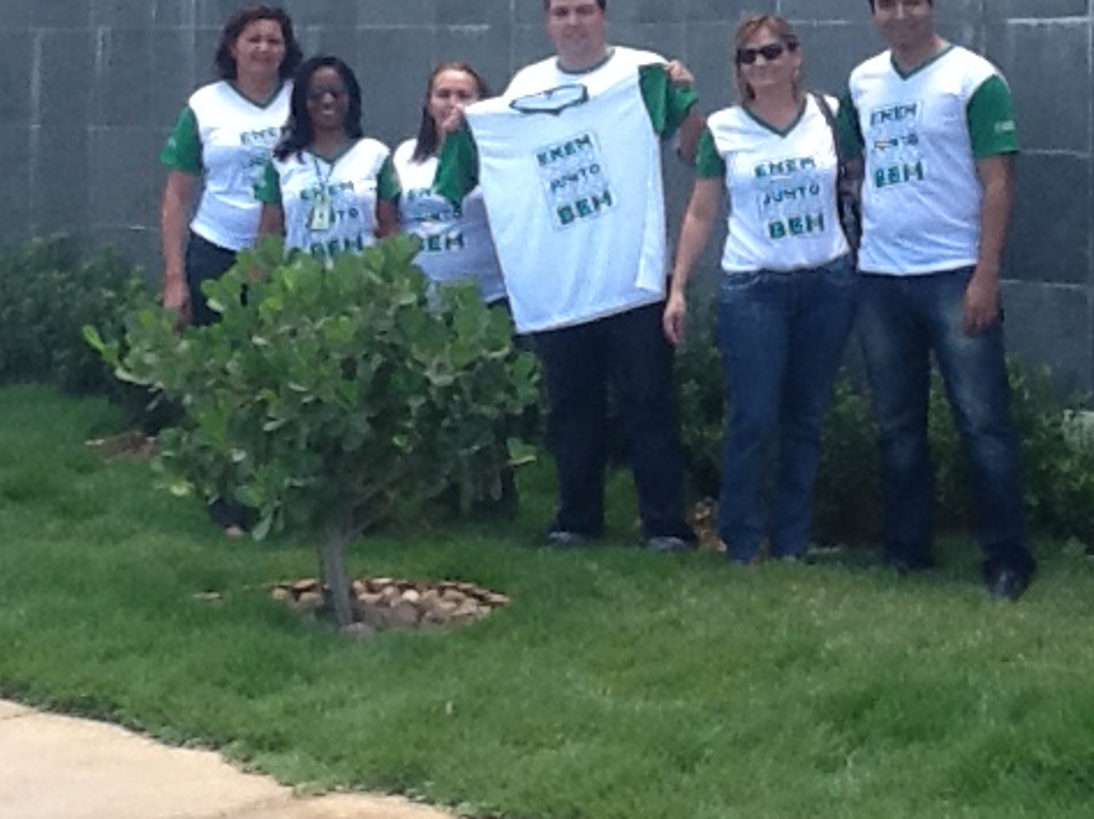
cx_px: 796
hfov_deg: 29.5
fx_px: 2053
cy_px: 16
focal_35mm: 65
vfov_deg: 21.8
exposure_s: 1/343
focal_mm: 2.03
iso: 64
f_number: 2.4
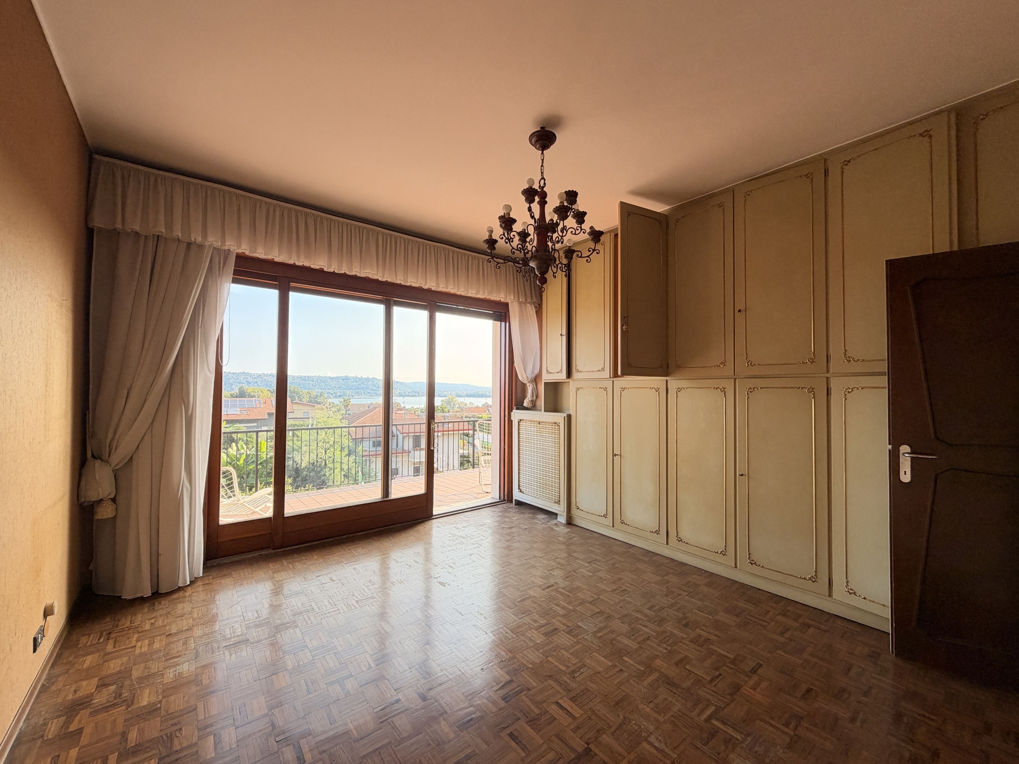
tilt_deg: +1.1
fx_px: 412
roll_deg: +0.6
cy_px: 382
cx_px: 510
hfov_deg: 102.1
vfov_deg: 85.7
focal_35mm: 14
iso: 64
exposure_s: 1/157
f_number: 2.2
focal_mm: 2.22
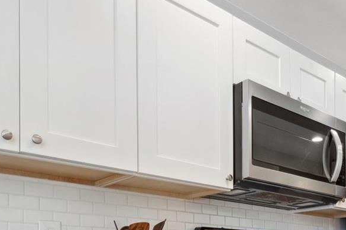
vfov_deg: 28.9
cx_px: 247
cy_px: 265
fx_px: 394
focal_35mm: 41
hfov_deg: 46.2
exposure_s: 1/13
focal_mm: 10
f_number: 8
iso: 400
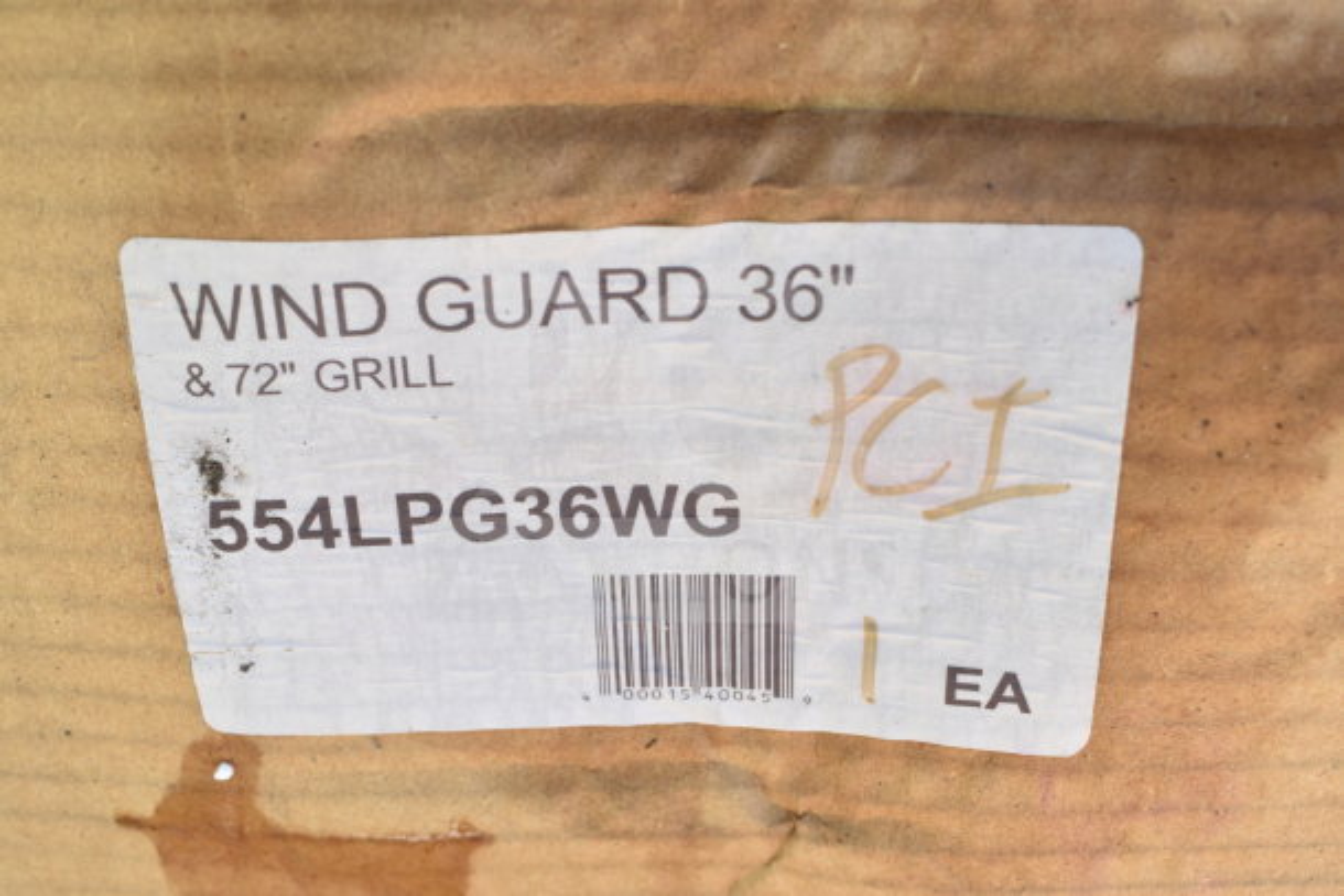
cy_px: 448
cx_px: 672
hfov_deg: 45.0
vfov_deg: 30.9
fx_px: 1624
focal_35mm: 44
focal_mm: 29
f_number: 6.3
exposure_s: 1/160
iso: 200
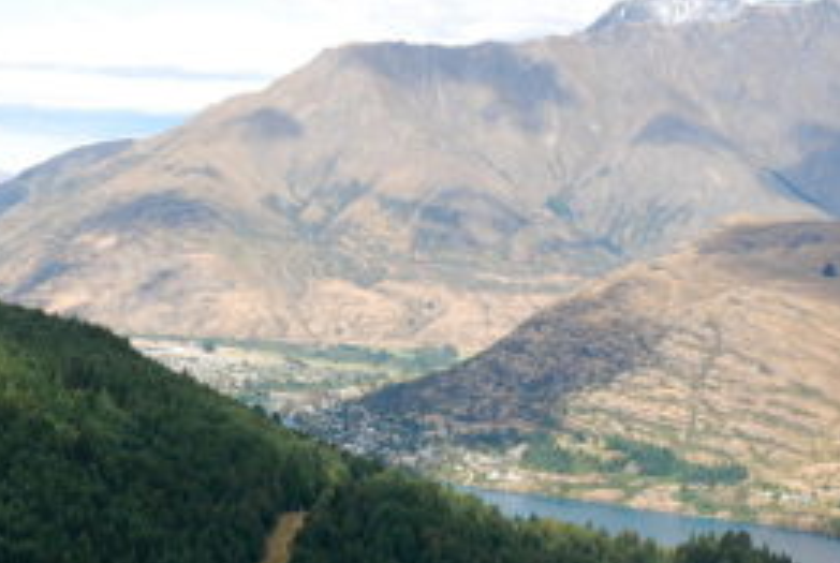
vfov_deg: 12.6
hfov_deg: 18.7
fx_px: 2548
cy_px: 381
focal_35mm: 109
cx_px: 319
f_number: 8
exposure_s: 1/250
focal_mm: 38
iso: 200
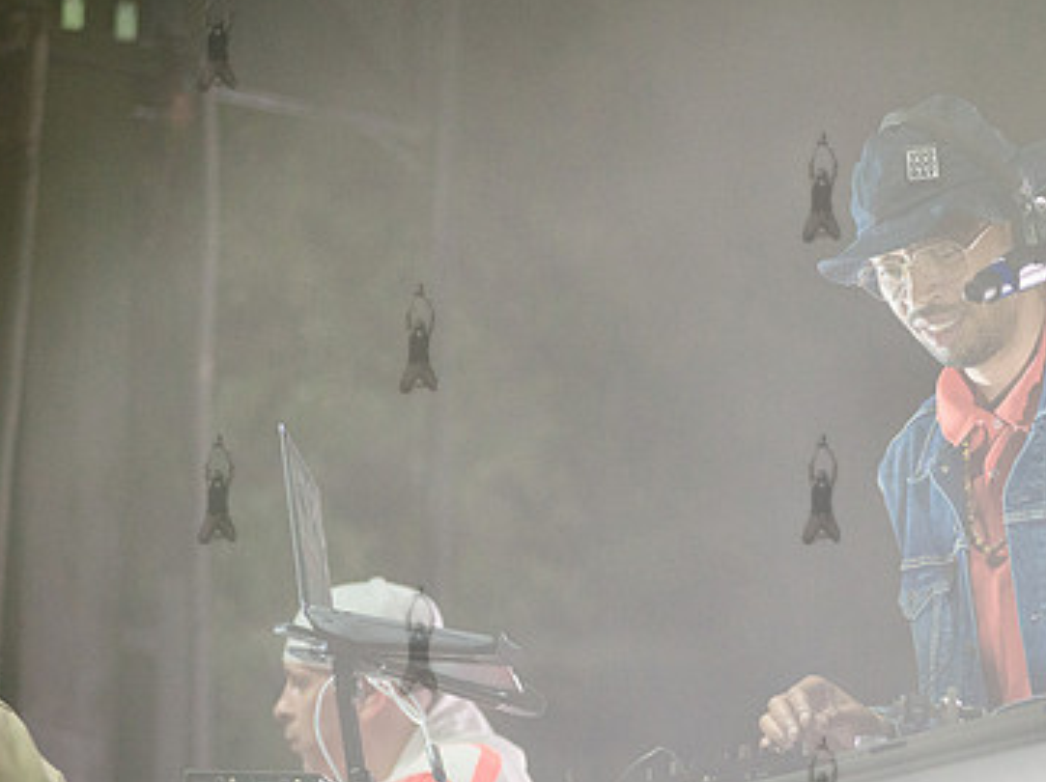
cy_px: 555
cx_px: 983
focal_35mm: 207
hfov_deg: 9.5
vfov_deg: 7.2
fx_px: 6249
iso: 3200
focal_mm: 112
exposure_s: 1/400
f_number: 4
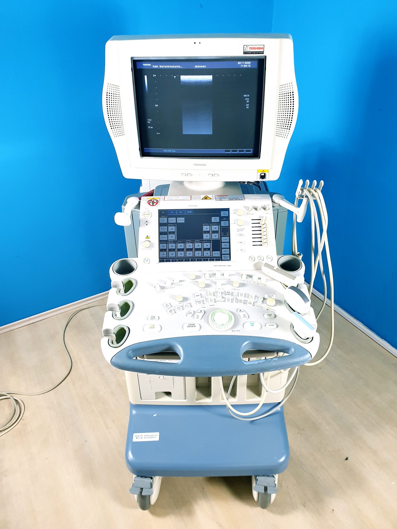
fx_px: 398
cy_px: 264
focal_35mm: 26
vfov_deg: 67.3
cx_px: 198
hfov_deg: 53.1
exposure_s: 1/50
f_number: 2.4
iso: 200
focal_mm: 4.3
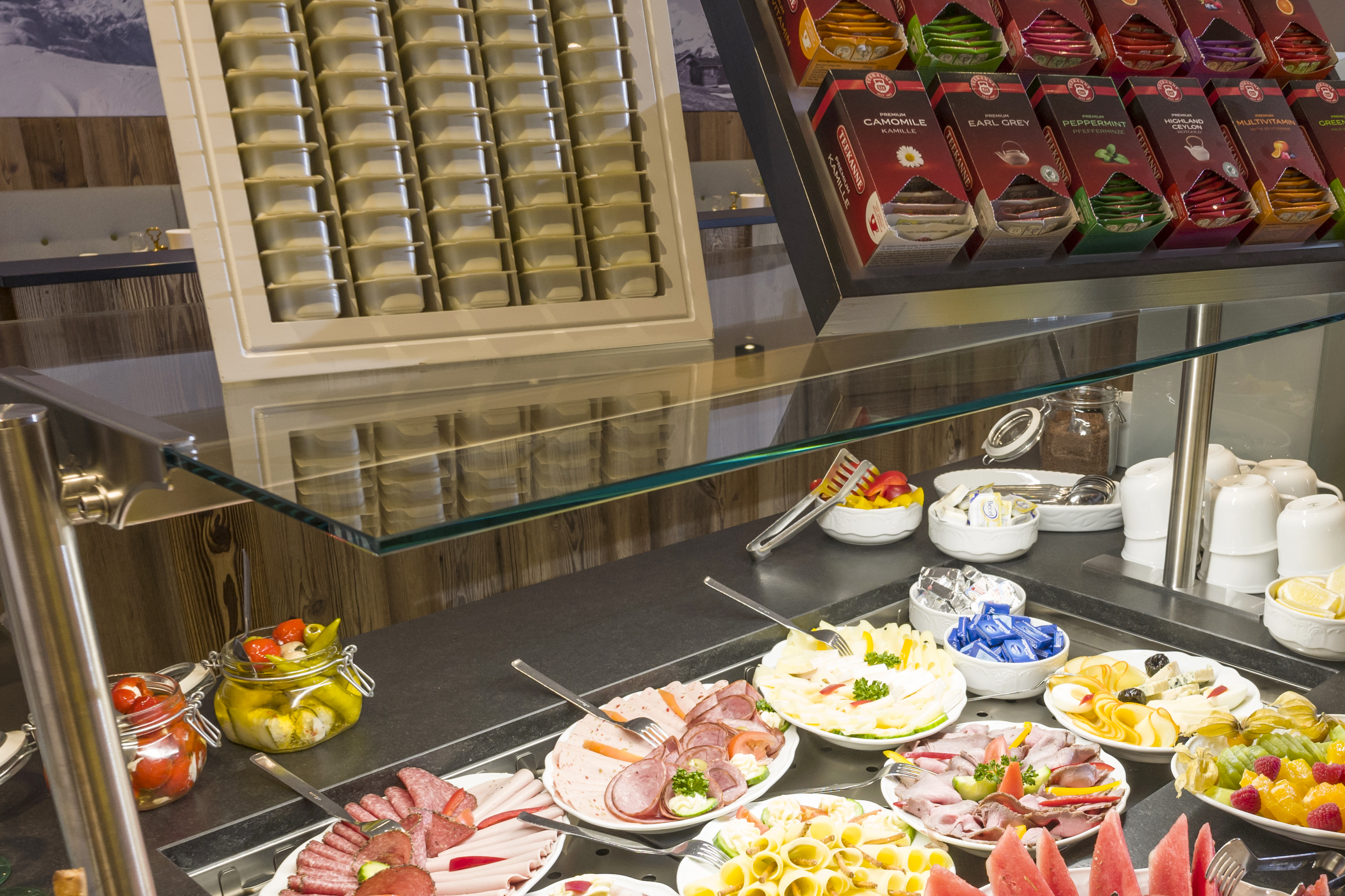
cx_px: 941
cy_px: 627
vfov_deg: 36.3
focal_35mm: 36
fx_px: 1345
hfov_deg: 51.7
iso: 400
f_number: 9.5
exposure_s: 1/8
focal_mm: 18
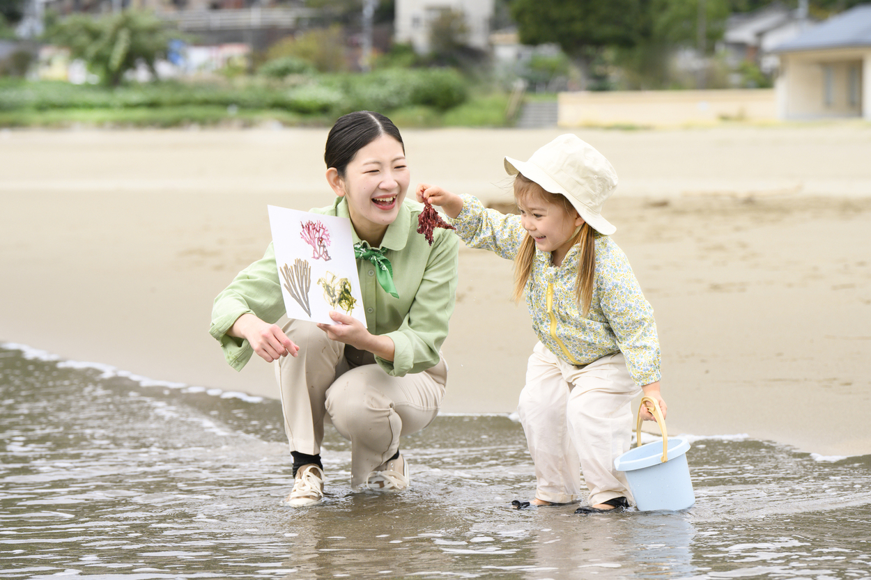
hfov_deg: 17.1
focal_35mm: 120
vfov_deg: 11.4
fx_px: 2903
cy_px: 290
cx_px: 436
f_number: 5.6
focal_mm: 120
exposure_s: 1/1000
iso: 320
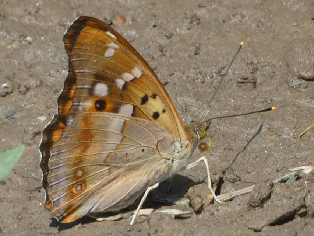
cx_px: 157
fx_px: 3284
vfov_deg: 4.1
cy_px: 118
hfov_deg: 5.5
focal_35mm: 362
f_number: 5.6
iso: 80
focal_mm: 64.9
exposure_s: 1/125
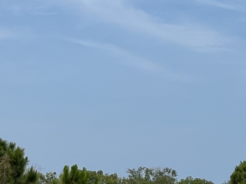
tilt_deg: +7.0
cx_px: 151
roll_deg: -2.3
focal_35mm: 142
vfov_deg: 10.4
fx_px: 1009
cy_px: 60
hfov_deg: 13.9
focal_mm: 5.1
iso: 50
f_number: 1.6
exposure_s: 1/6173
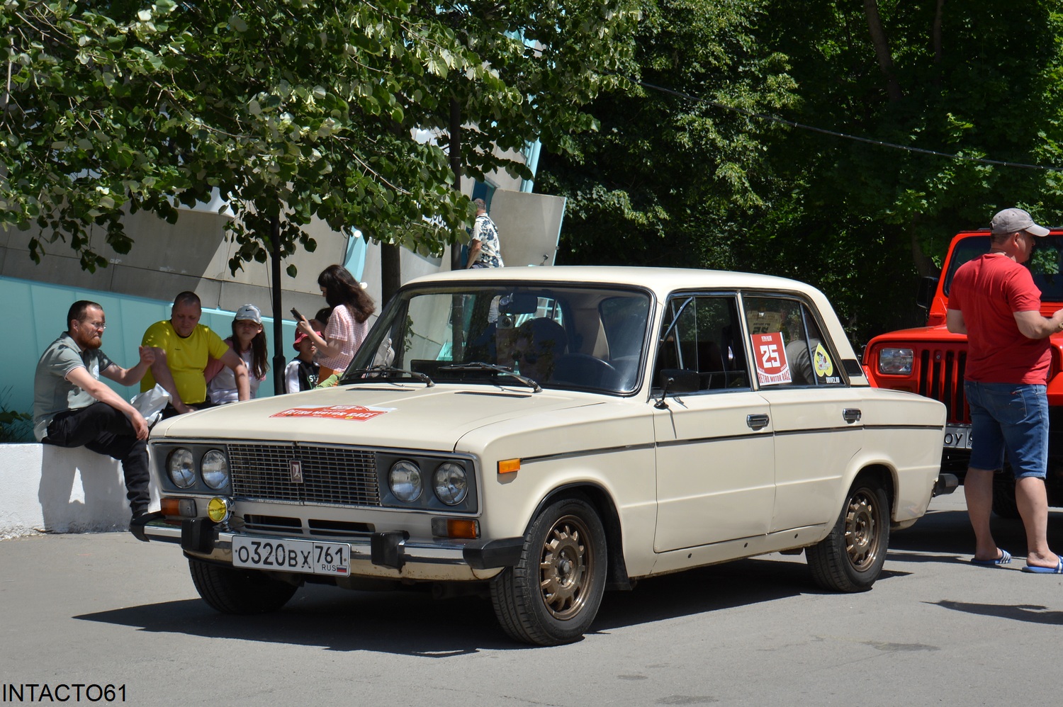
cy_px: 354
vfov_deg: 20.6
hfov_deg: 30.5
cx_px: 532
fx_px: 1947
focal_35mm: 66
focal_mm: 44
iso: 100
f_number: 9
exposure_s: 1/320
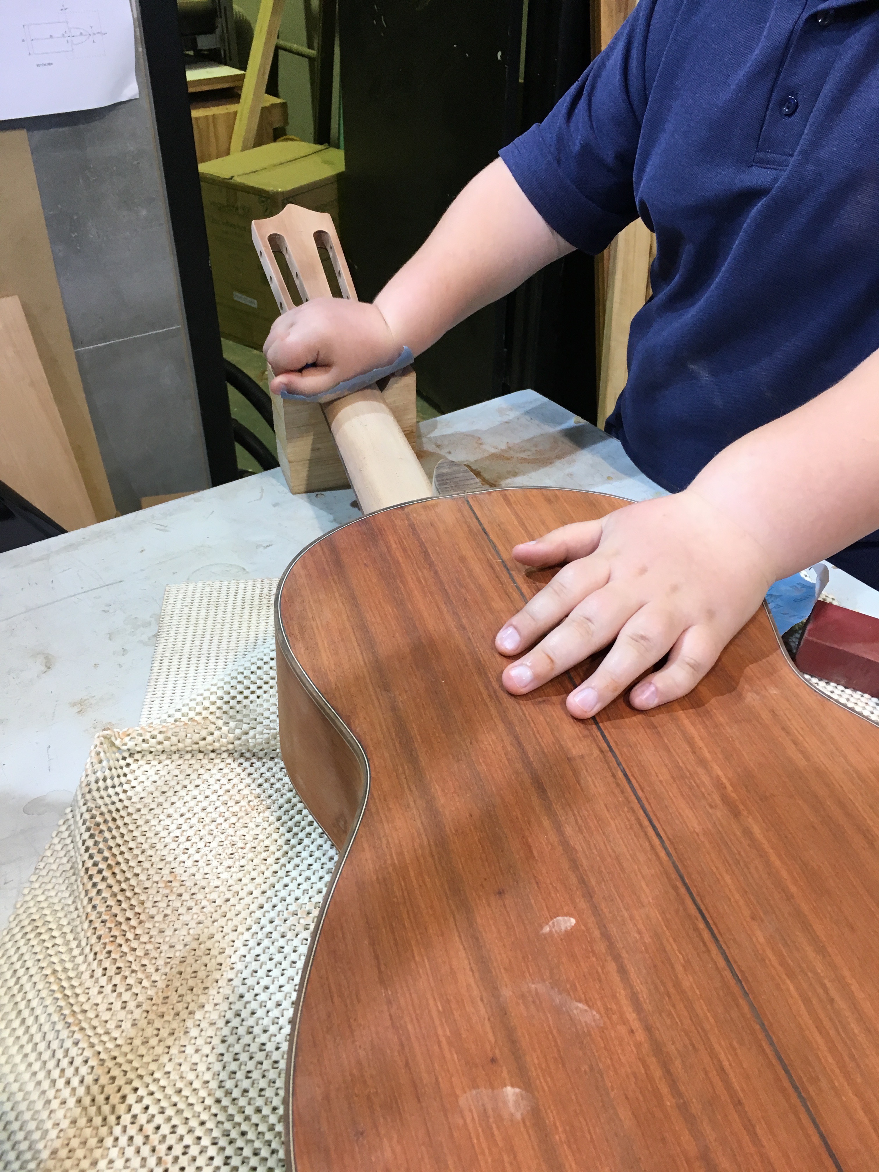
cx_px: 440
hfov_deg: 48.2
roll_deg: -0.3
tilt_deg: -37.8
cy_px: 586
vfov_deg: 61.7
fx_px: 982
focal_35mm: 29
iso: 50
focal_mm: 4.15
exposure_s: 1/33
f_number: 2.2
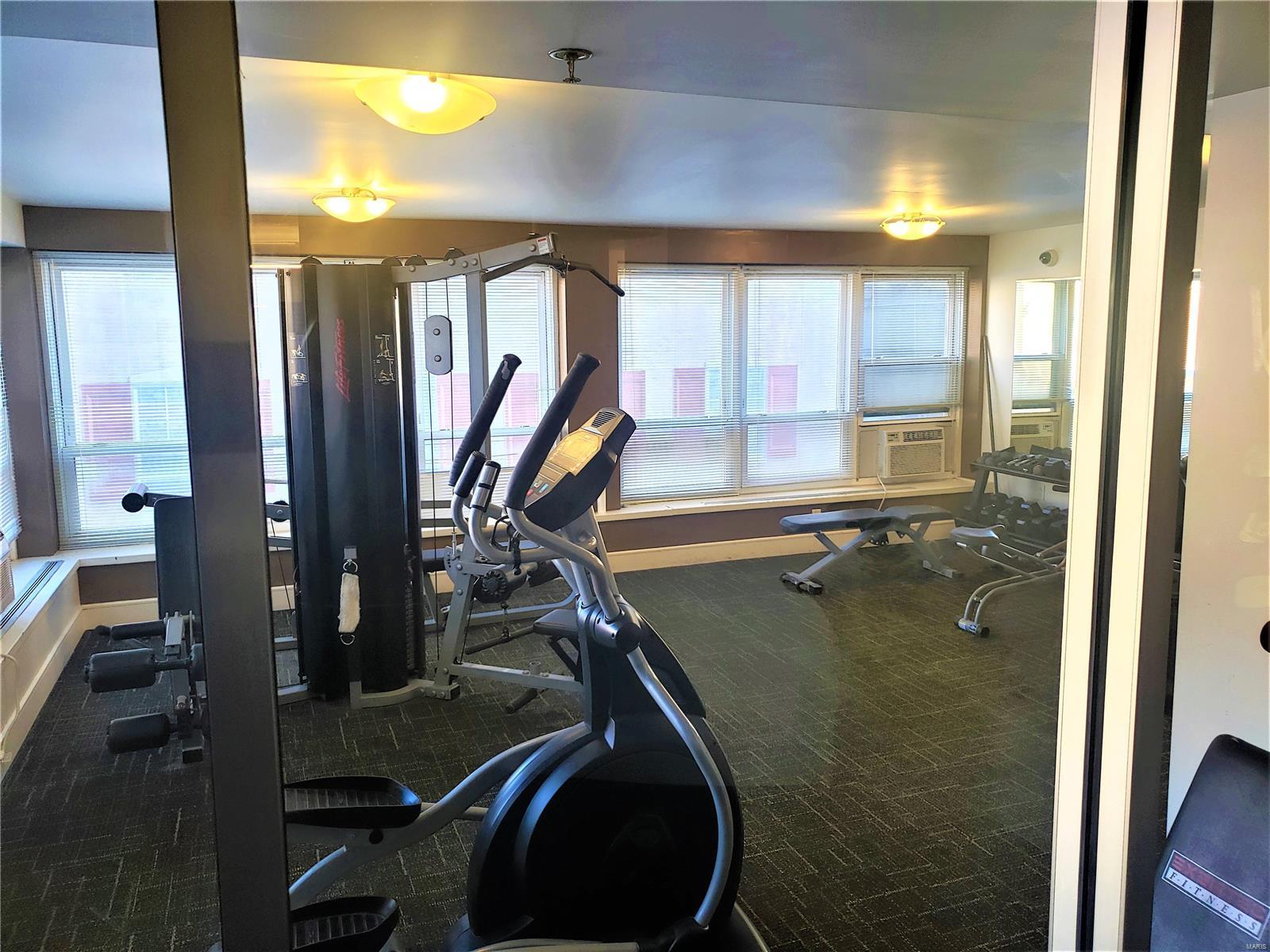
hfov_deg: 67.3
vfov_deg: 53.1
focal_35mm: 26
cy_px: 476
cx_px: 635
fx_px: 954
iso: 100
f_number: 1.5
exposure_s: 1/60
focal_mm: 4.3
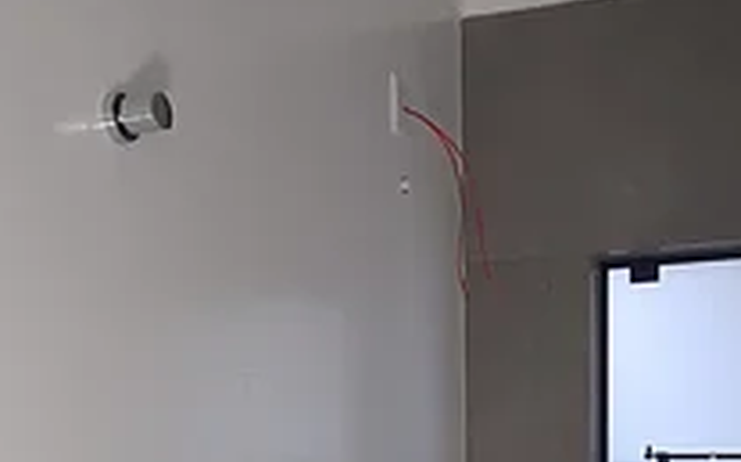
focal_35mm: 55
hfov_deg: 36.8
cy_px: 686
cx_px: 444
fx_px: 1110
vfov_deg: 20.3
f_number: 2.2
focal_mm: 1.74
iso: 250
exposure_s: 1/60
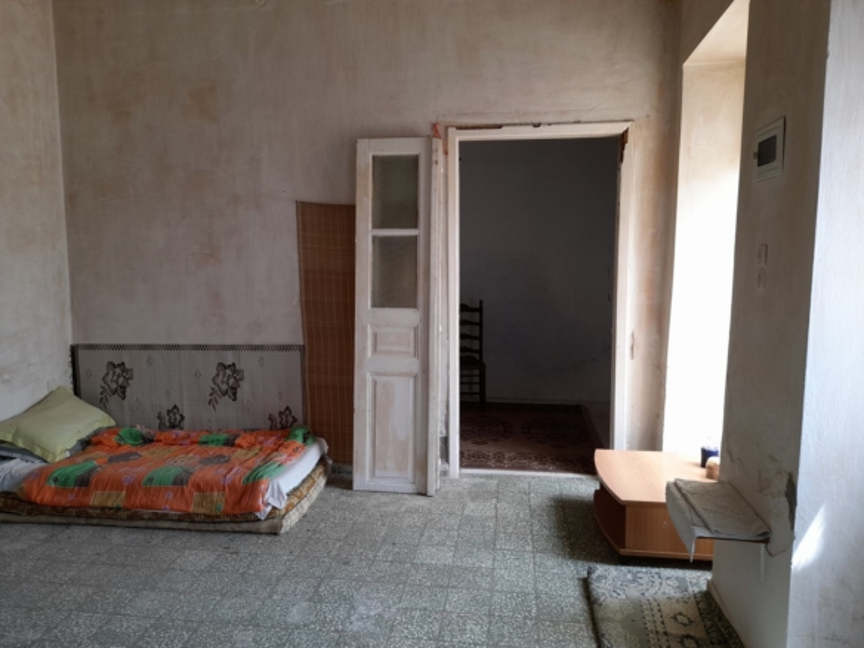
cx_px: 432
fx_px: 624
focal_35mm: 25
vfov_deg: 54.9
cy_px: 324
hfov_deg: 69.4
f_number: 2
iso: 50
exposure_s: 1/50
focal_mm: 4.6
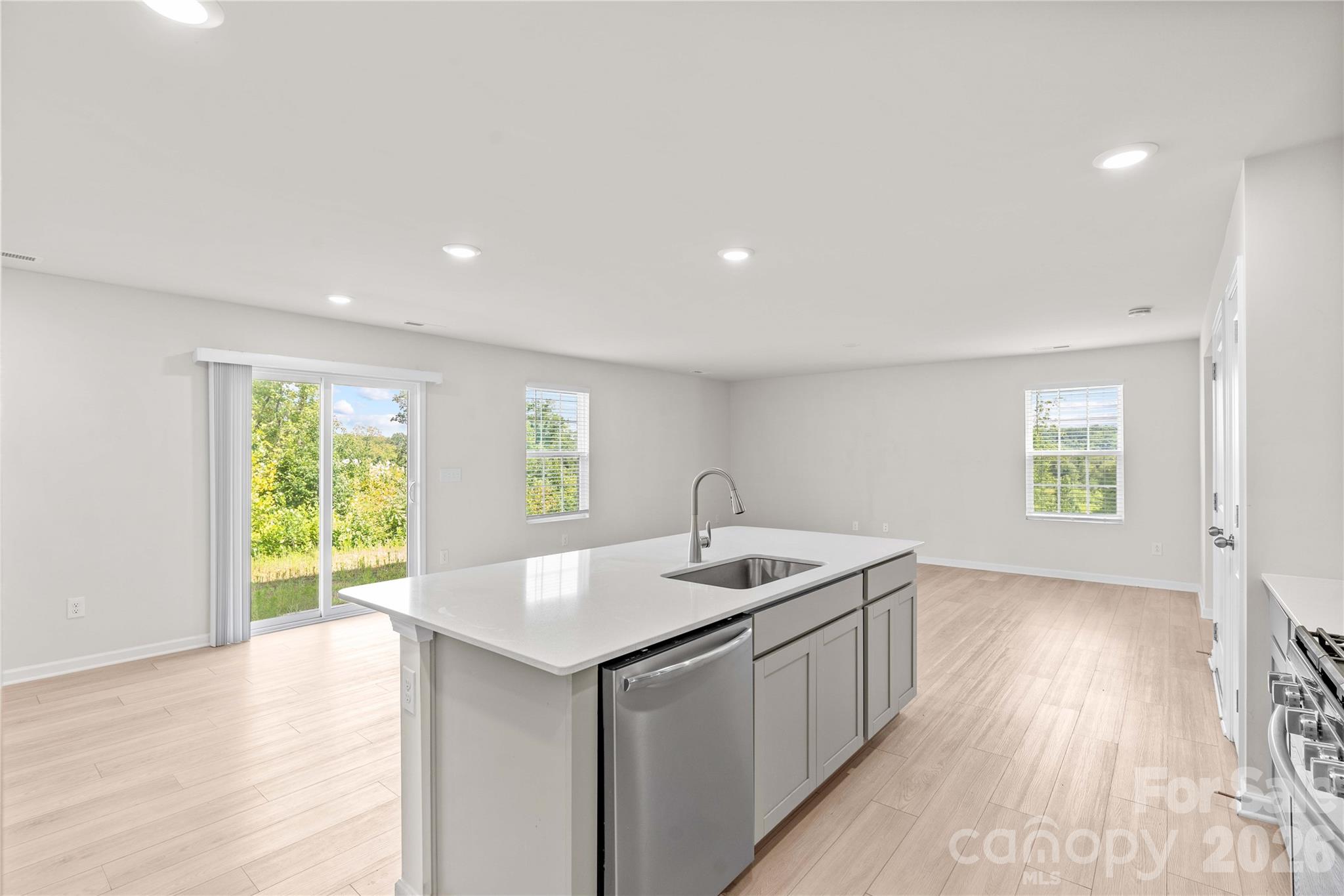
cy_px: 448
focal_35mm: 16
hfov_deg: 96.7
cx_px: 672
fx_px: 597
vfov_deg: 73.7
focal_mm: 16
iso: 100
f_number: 8
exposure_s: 1/5
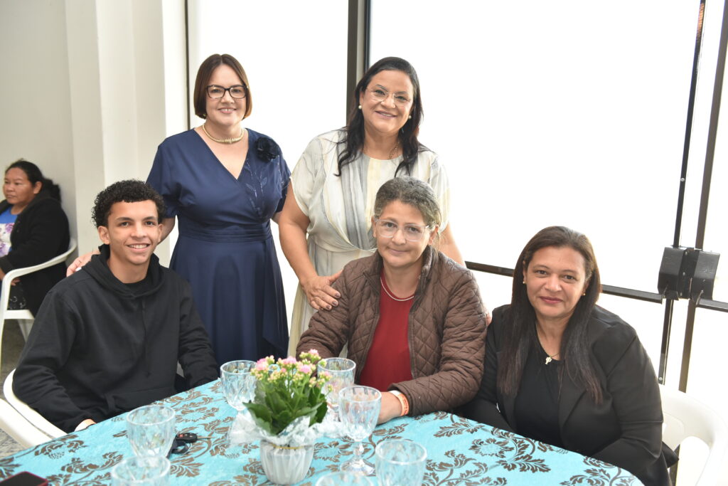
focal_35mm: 35
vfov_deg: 37.9
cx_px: 364
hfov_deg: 54.4
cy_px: 243
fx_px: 708
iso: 1600
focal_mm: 35
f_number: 3.2
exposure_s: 1/160
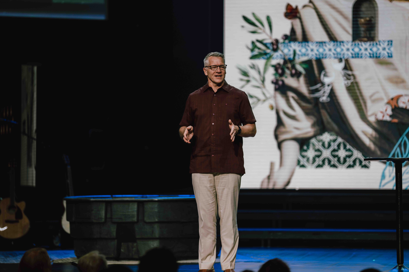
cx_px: 204
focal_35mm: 135
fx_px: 1534
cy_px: 136
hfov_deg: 15.2
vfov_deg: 10.2
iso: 640
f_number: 1.8
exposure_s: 1/400
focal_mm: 135
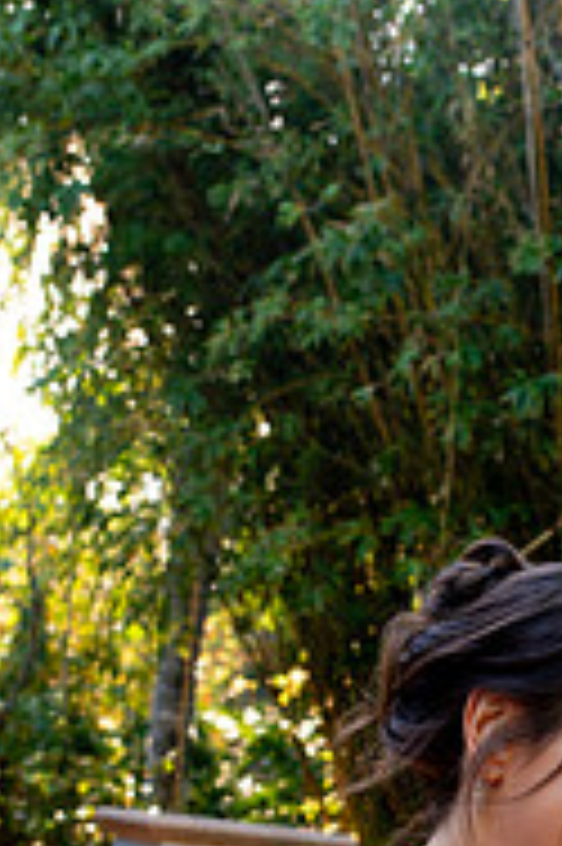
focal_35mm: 84
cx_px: 468
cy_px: 801
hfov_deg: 16.1
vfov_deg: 23.4
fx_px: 1970
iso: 320
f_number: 4.5
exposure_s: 1/100
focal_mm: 35
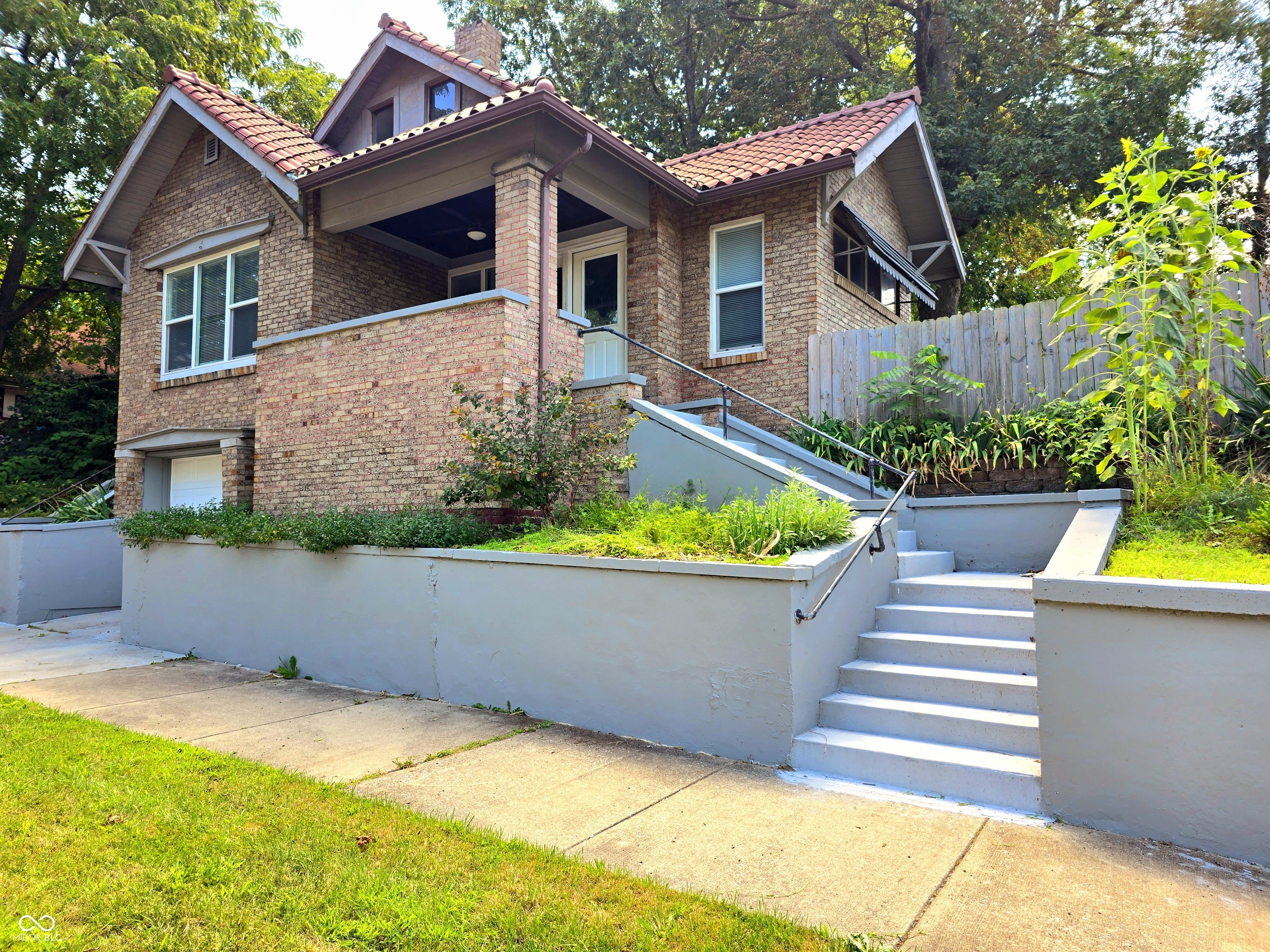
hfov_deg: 73.9
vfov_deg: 58.9
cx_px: 635
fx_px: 844
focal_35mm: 23
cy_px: 476
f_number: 1.7
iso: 25
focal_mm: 6.3
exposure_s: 1/182
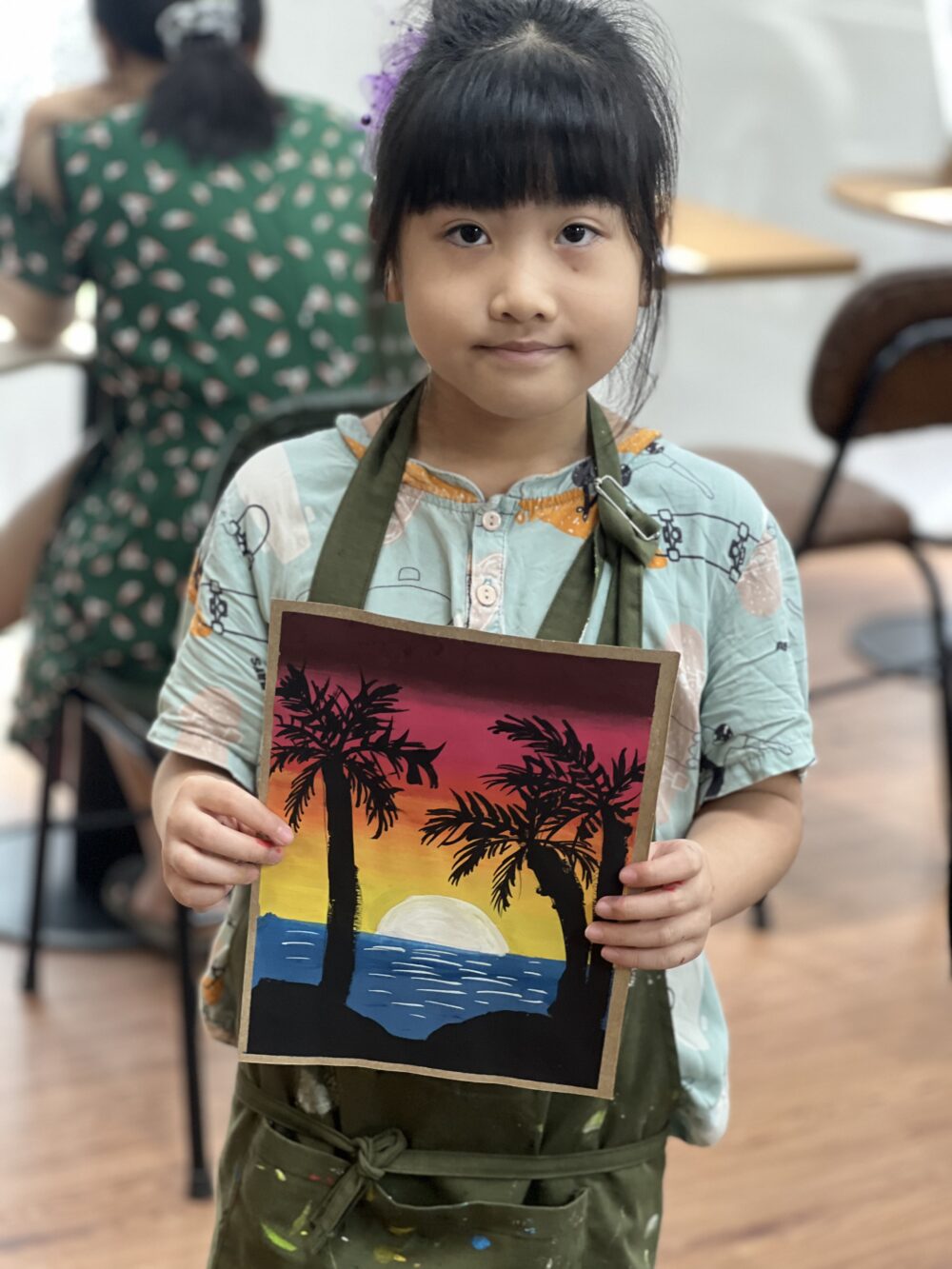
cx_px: 476
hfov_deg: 19.1
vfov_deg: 25.3
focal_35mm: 77
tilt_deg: -18.1
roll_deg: -5.2
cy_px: 634
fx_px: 2823
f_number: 2.8
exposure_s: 1/40
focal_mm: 9
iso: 200
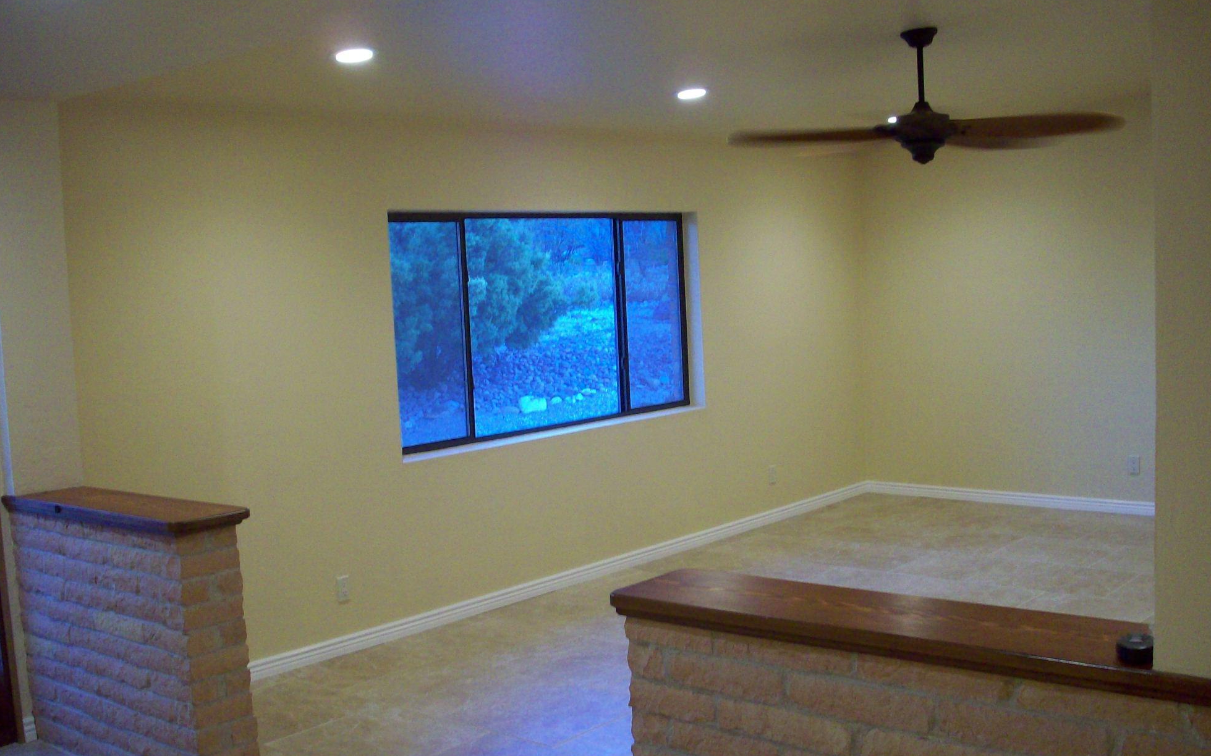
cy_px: 416
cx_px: 597
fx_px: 1353
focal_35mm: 41
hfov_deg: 48.2
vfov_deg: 31.2
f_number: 2.8
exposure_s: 1/16.4
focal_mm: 6.2
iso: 160
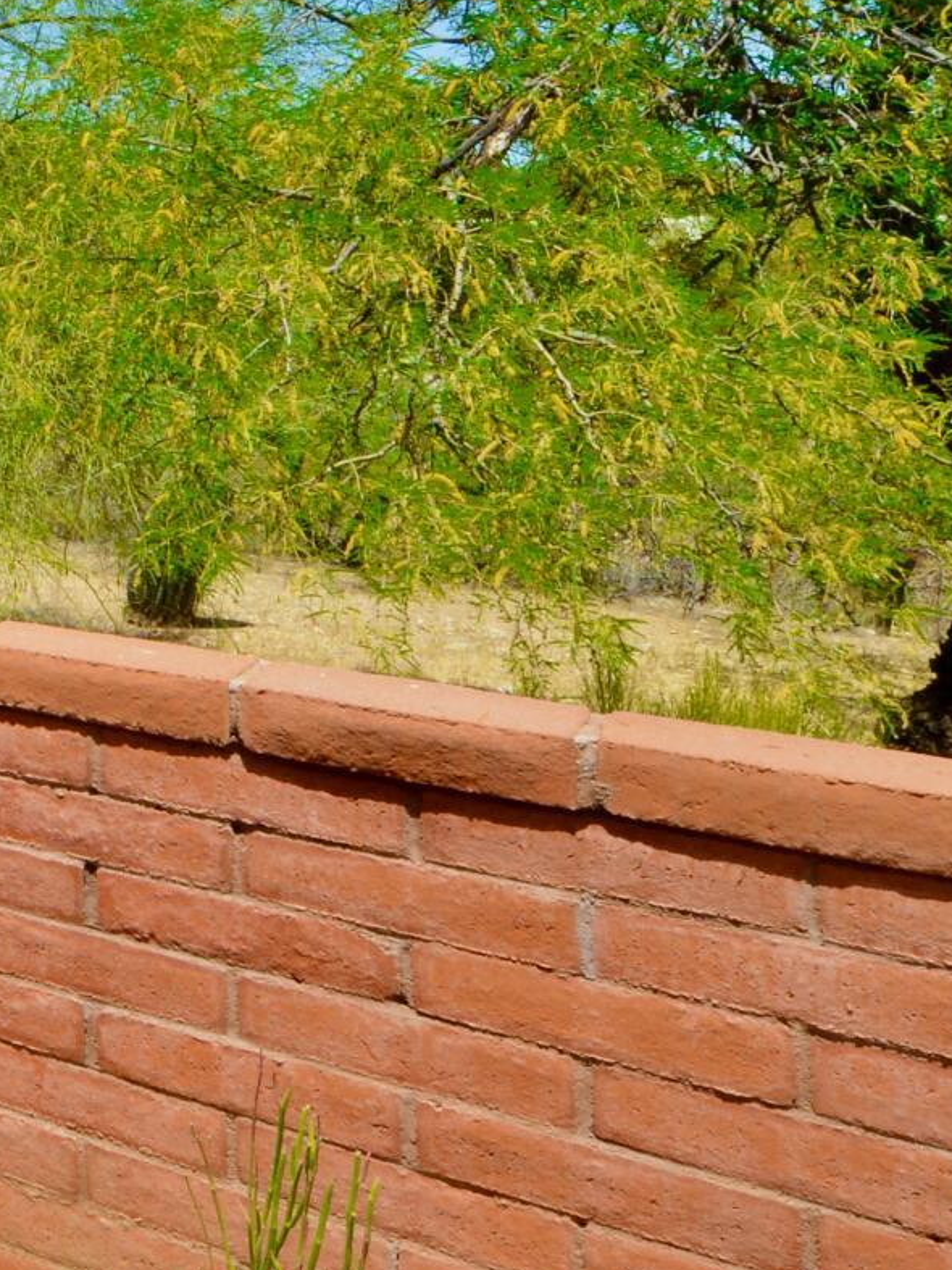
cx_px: -539
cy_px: 169
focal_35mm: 44
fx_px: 1614
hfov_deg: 24.3
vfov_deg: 40.3
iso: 800
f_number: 22
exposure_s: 1/200
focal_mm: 12
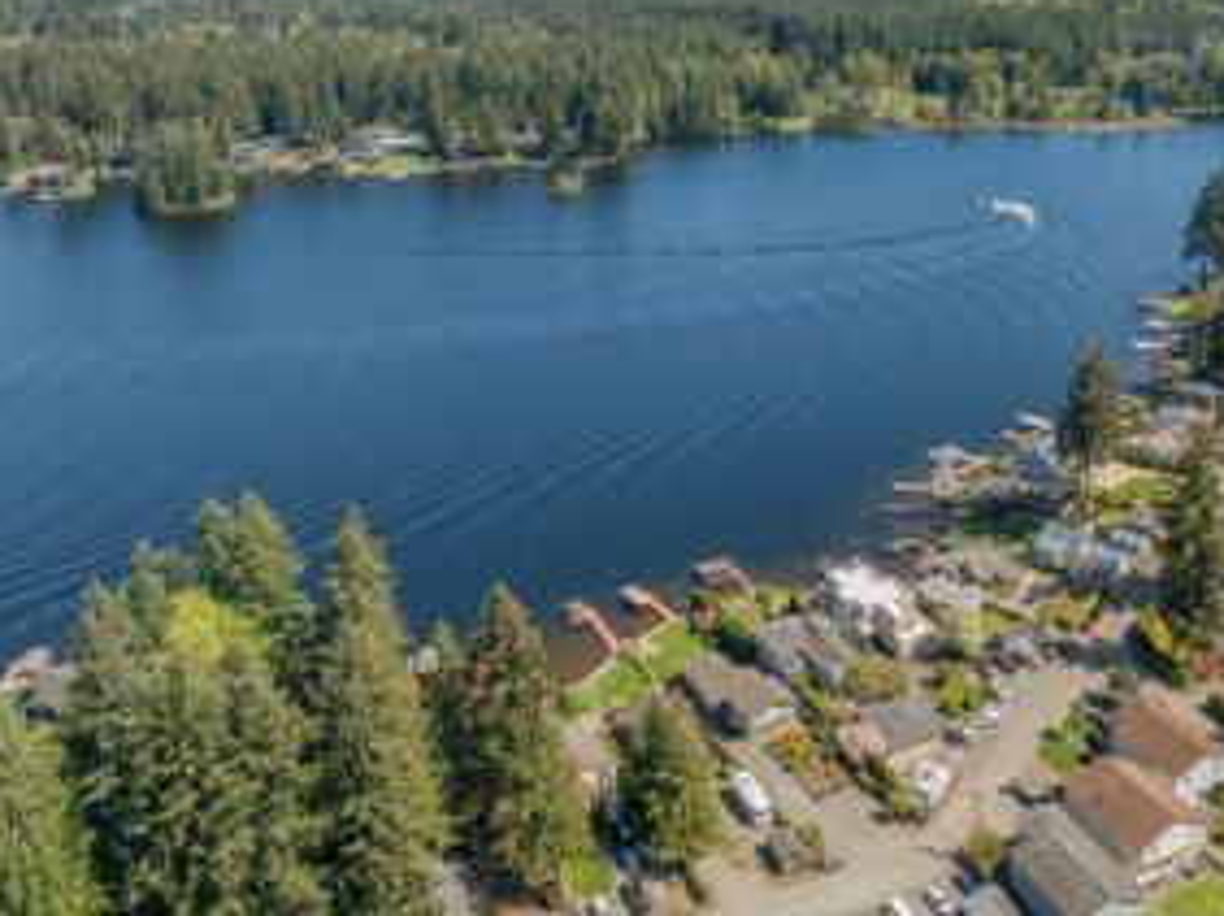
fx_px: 1201
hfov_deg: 53.2
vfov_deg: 41.3
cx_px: 790
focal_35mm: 34
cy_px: 315
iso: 150
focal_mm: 12.3
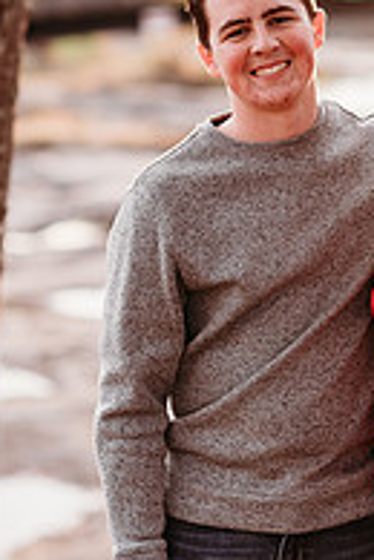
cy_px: 316
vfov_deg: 10.5
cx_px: 354
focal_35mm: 196
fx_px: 3054
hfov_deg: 7.0
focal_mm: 85
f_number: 2.2
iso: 320
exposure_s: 1/400
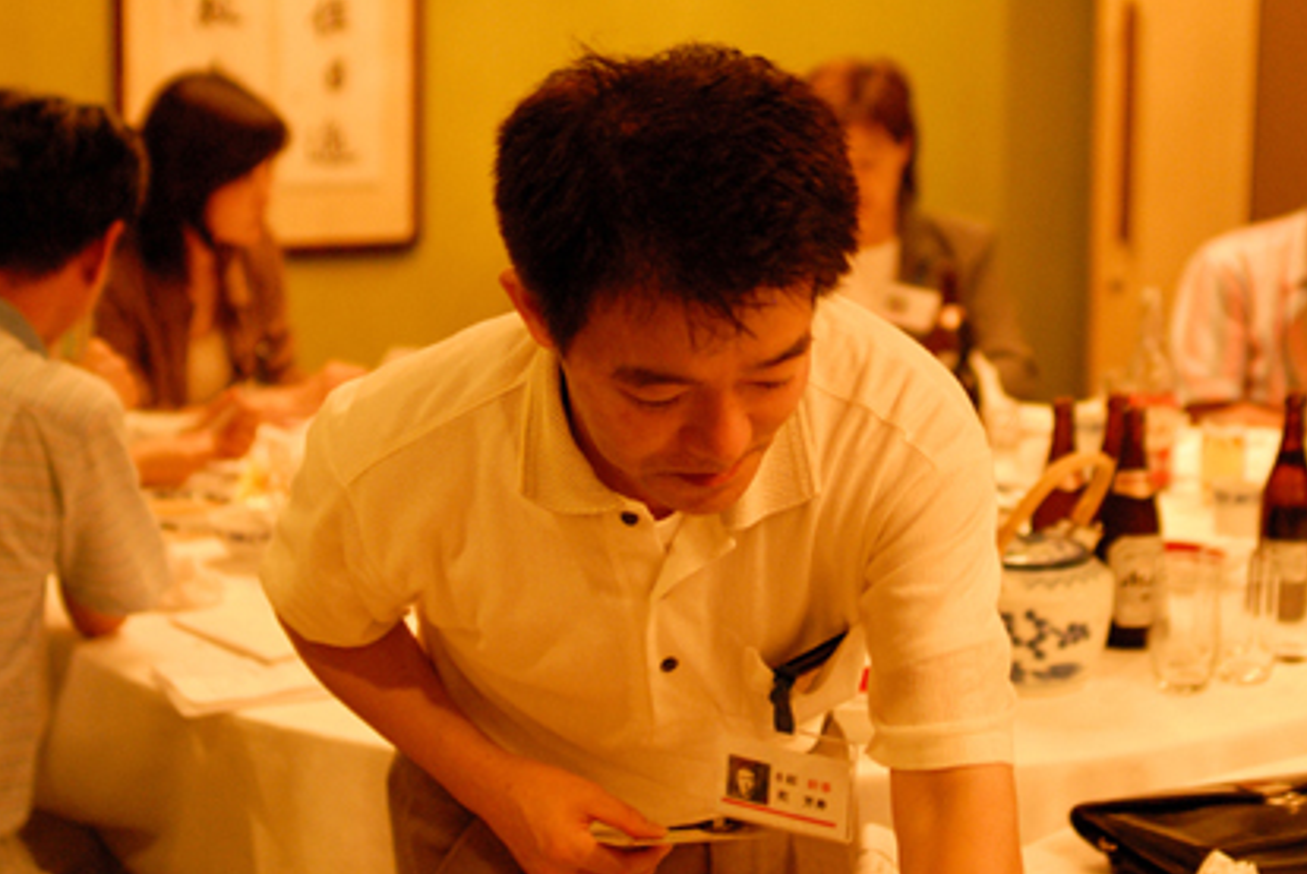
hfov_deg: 30.7
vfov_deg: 20.8
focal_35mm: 65
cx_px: 849
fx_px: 2362
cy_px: 248
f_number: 2
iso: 800
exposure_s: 1/80
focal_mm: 28
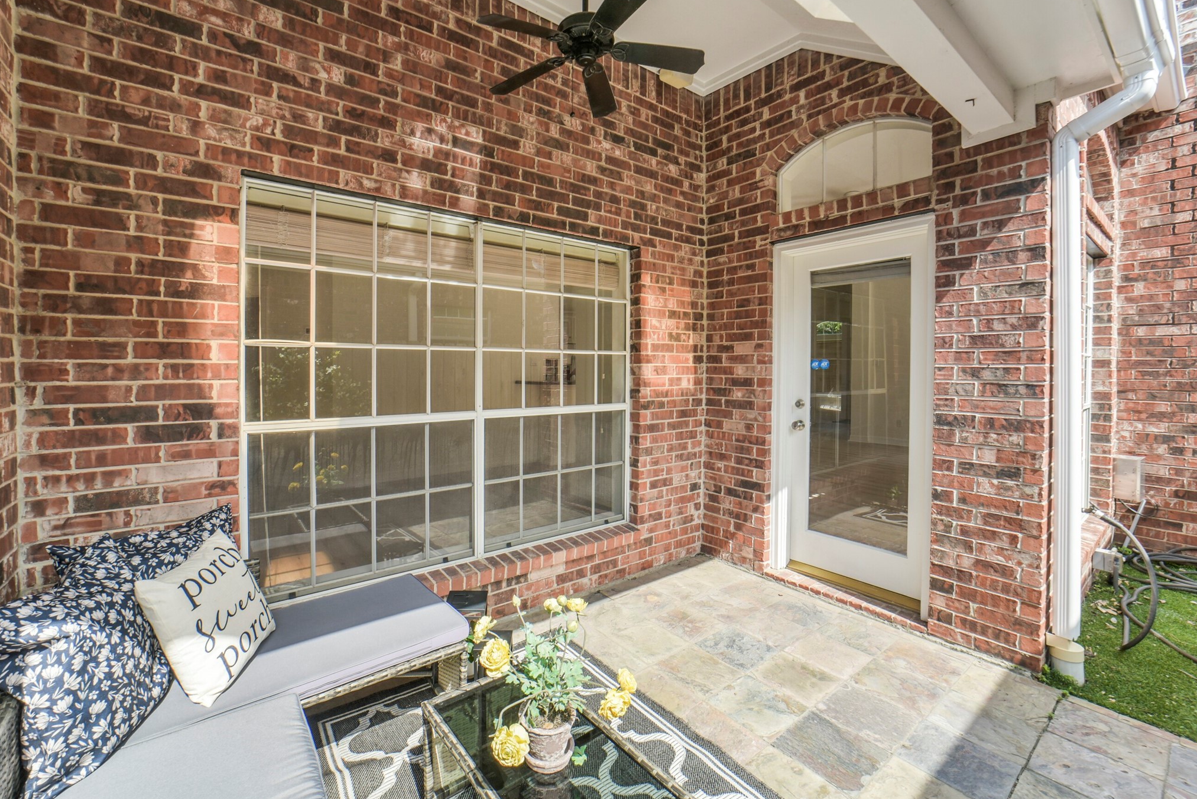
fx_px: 499
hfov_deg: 100.2
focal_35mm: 15
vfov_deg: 77.3
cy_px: 382
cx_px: 561
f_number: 11
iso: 500
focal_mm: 14
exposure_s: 1/250
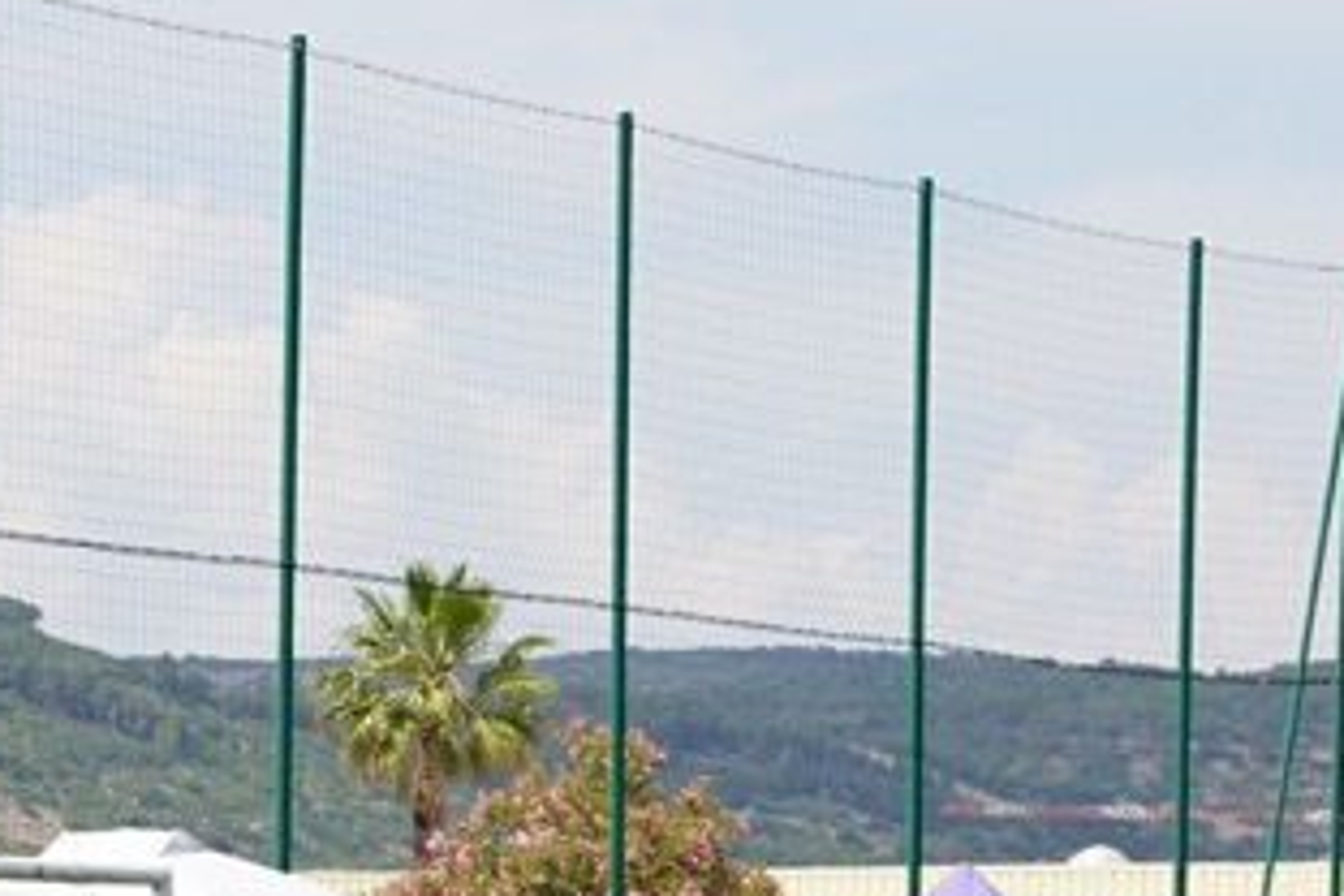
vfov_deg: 4.8
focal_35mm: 287
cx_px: -474
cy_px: 1316
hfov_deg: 7.1
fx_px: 10714
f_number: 5
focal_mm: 70
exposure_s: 1/640
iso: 100
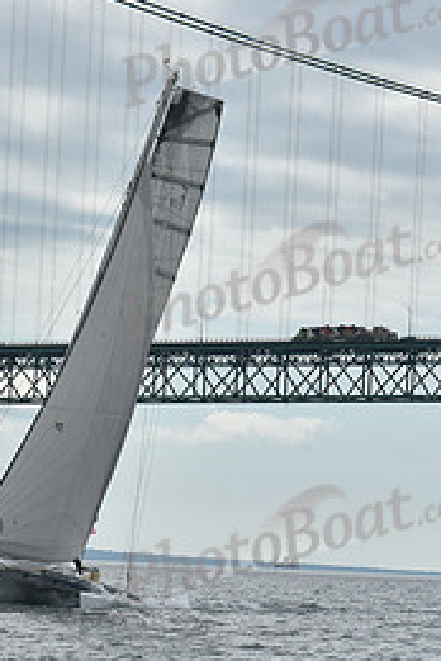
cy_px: 443
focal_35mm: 249
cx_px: -9
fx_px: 4575
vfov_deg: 8.3
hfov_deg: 5.5
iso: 250
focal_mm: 112
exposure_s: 1/800
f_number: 11
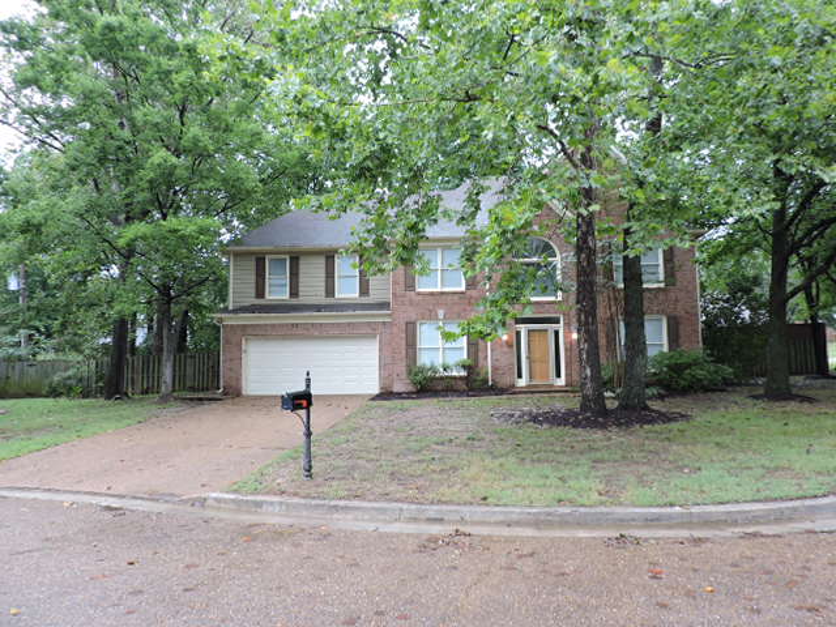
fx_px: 580
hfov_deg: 71.6
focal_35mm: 24
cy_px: 314
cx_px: 418
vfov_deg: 56.8
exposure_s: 1/30
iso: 140
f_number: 3
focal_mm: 4.3
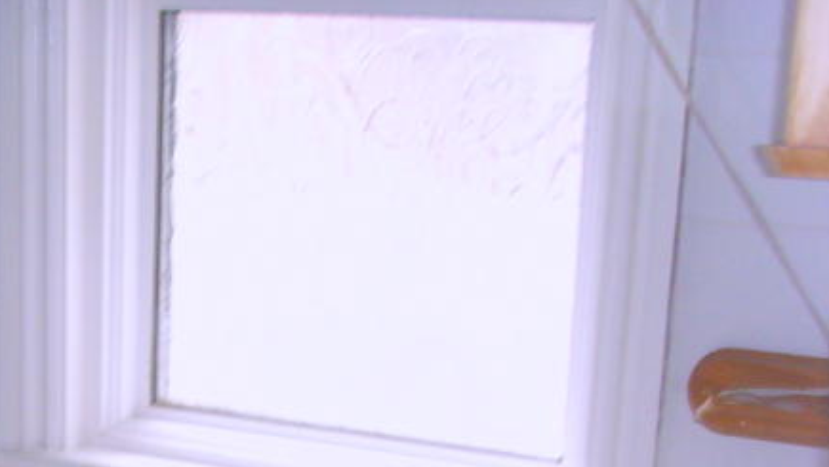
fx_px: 2199
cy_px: 696
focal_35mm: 100
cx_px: -72
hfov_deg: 20.4
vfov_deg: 11.6
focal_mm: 6.6
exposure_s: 1/45
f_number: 3.5
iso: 200
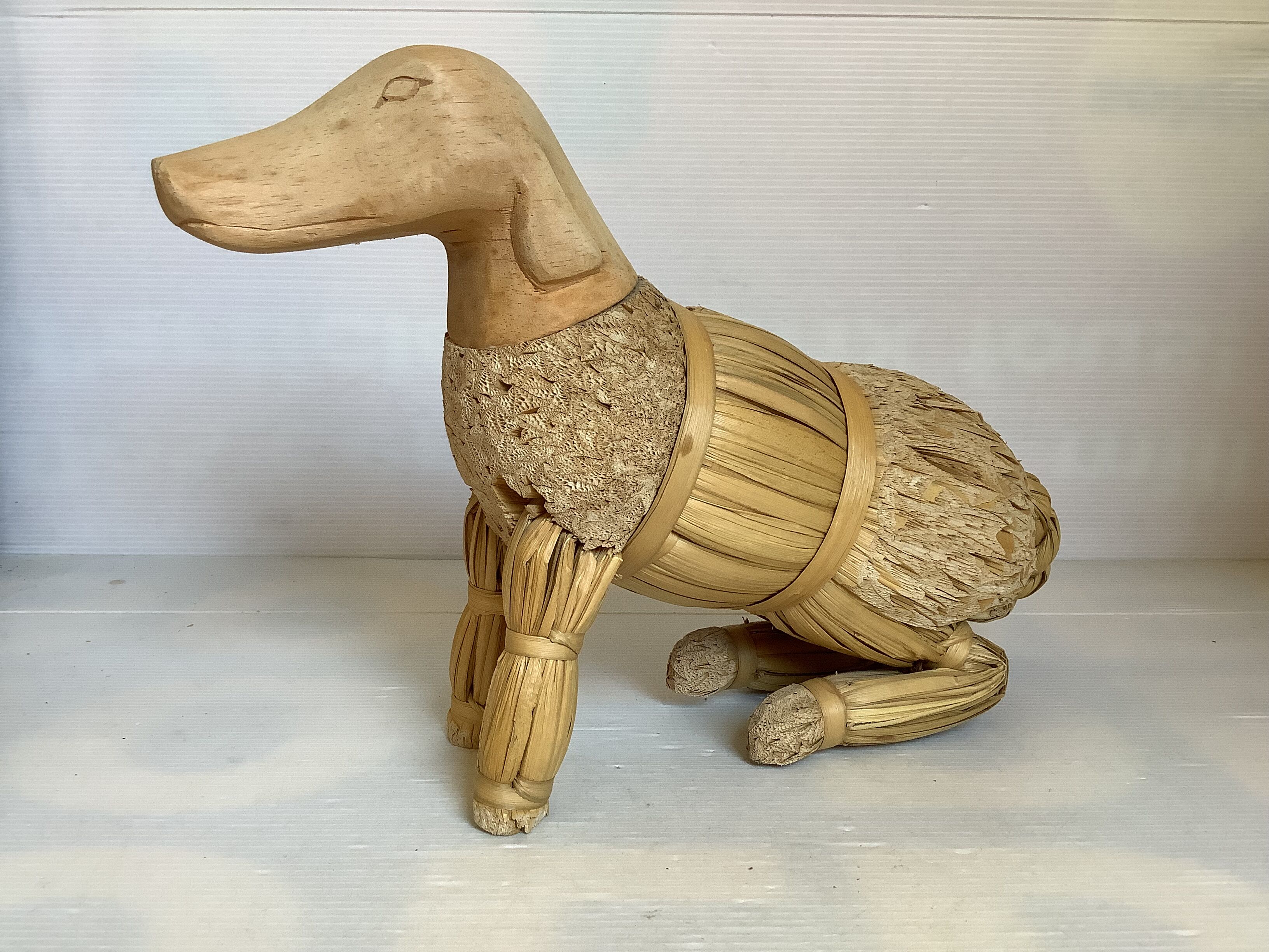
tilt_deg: -9.7
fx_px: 1136
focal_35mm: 31
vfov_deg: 45.4
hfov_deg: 58.4
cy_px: 476
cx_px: 634
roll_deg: +0.1
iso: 80
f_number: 2.4
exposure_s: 1/50
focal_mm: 3.3
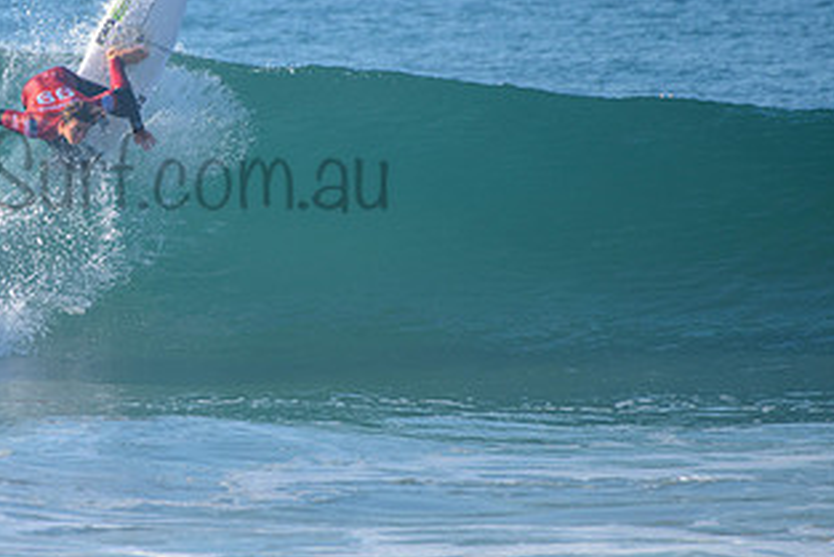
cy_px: 148
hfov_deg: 2.2
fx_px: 21484
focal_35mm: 927
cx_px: 107
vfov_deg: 1.5
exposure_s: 1/2000
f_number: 5.6
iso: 400
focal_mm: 500
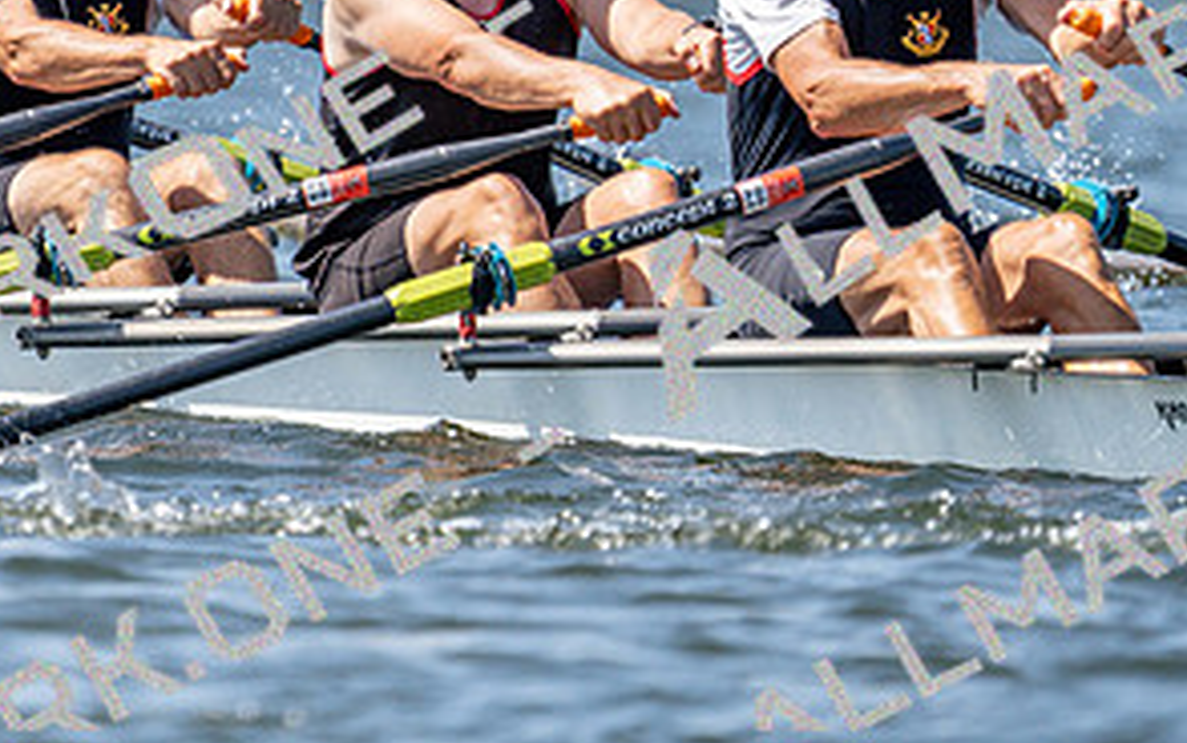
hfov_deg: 2.1
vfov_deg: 1.3
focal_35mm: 984
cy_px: 38
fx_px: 31844
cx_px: 303
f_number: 6.3
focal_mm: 489
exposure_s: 1/2000
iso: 500
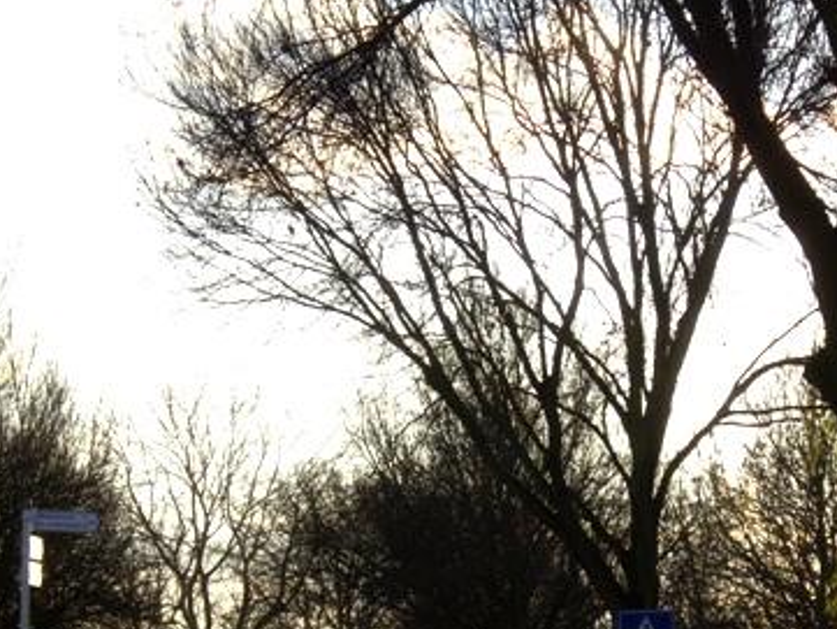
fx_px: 3943
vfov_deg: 9.1
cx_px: 582
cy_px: 494
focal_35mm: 163
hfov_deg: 12.1
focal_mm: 19.4
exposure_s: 1/250
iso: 64
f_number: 4.8
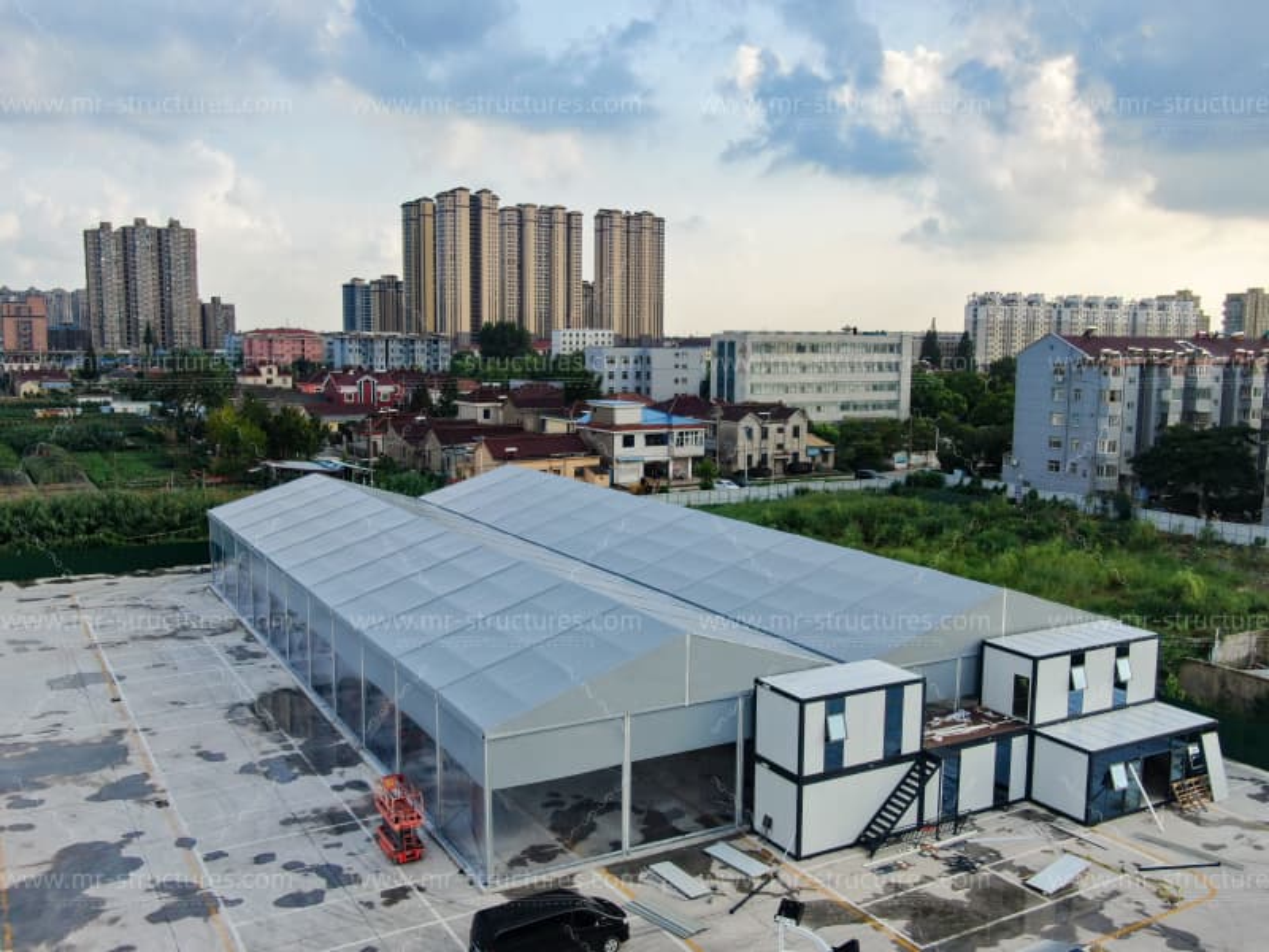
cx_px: 634
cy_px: 476
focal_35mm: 33
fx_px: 1210
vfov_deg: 42.9
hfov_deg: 55.4
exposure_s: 1/500
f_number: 3.2
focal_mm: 5.57
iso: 110
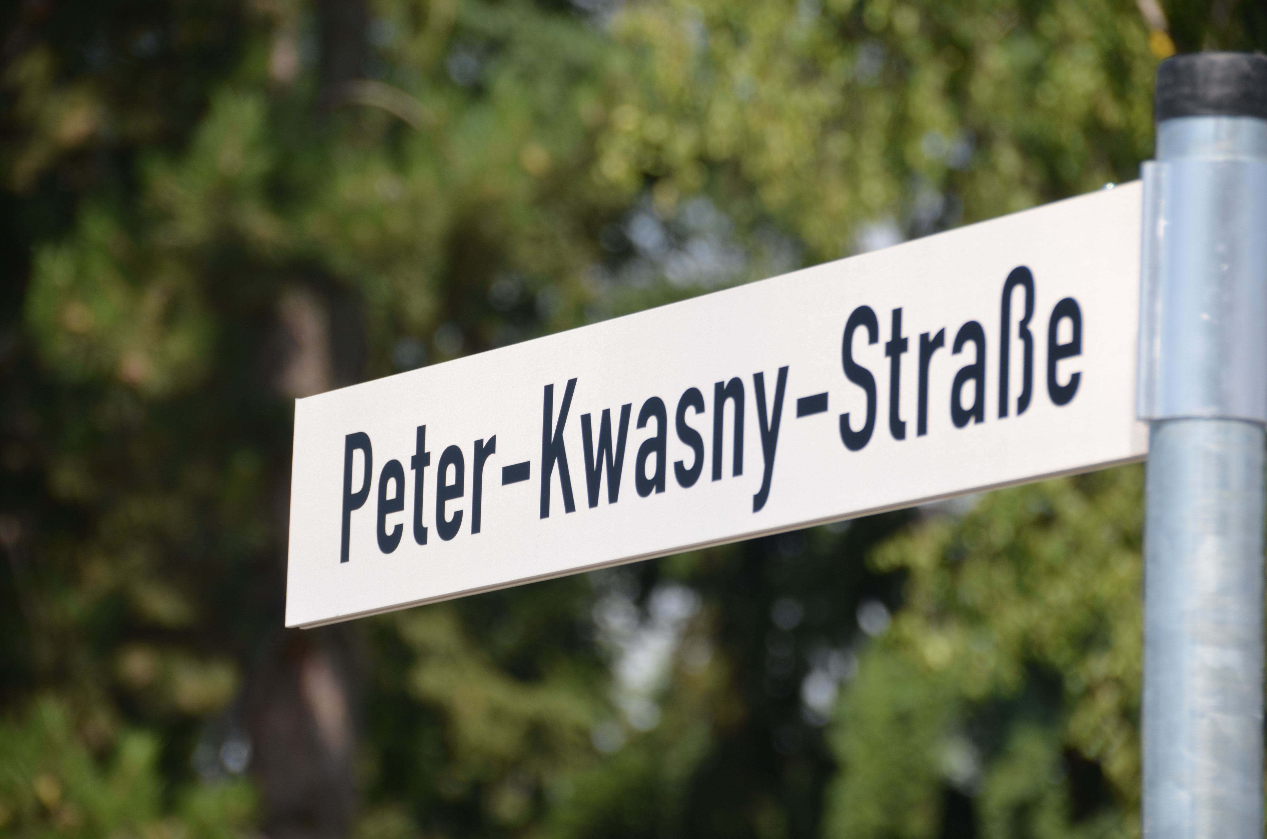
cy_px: 420
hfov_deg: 8.9
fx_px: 8166
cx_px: 634
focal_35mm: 232
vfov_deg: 5.9
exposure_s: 1/250
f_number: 6.3
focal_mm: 155
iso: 100
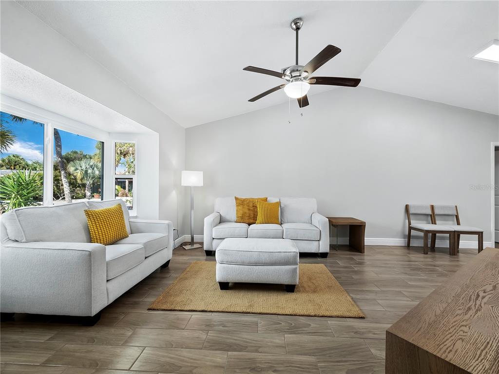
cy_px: 187
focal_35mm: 14
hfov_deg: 102.1
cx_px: 250
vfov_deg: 85.7
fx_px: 202
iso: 400
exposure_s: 1/4
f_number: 11
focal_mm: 7
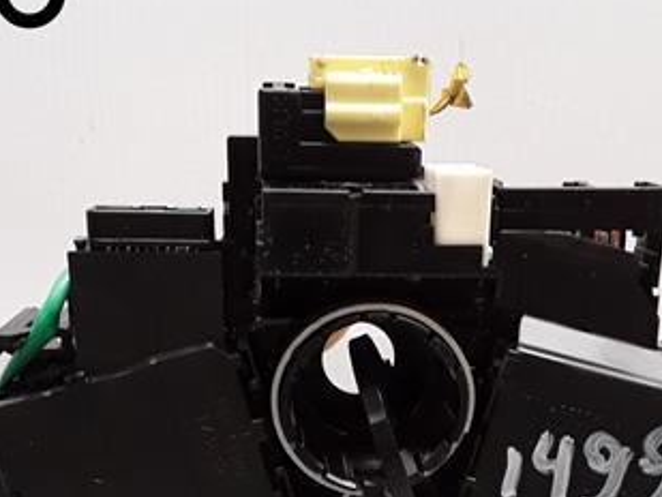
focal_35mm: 58
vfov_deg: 24.4
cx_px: 338
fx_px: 1110
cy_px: 469
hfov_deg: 33.2
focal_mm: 2.91
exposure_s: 1/50
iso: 64
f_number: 1.9
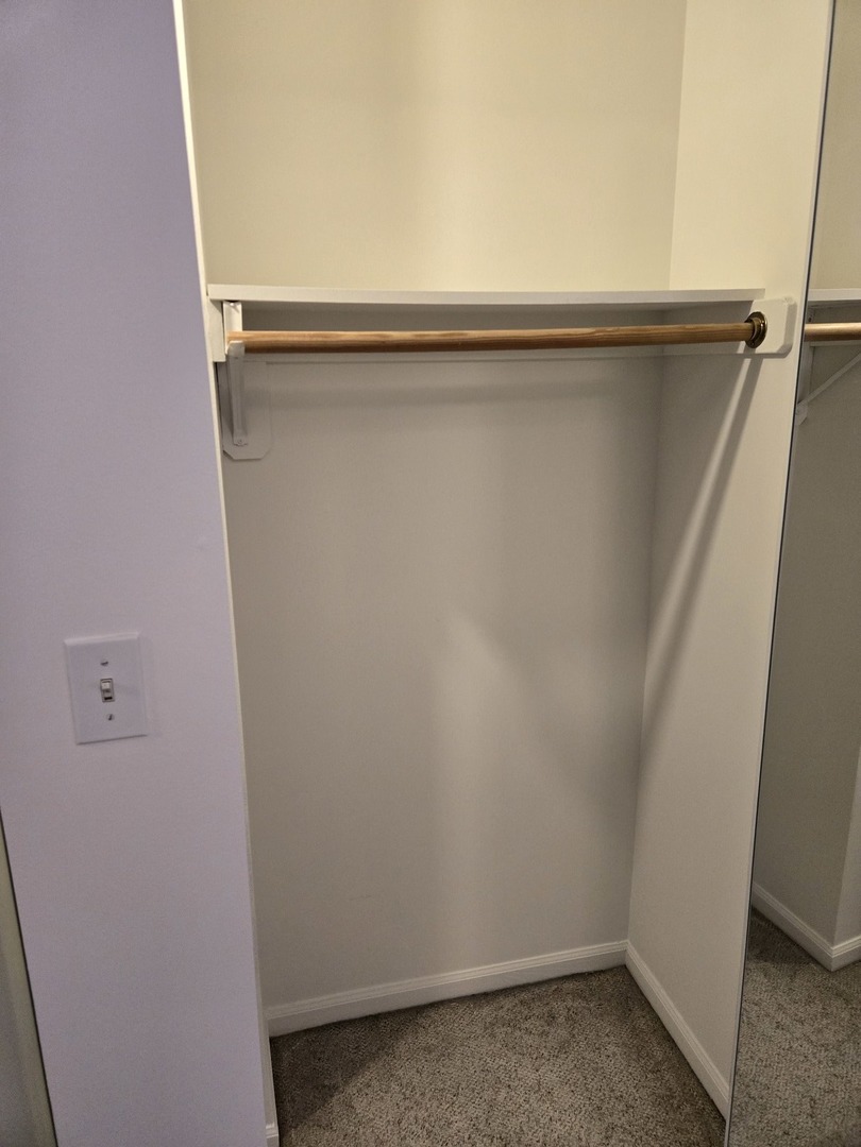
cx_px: 430
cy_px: 574
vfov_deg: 73.9
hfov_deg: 58.9
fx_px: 763
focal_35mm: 23
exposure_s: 1/120
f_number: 1.8
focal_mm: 5.4
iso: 400
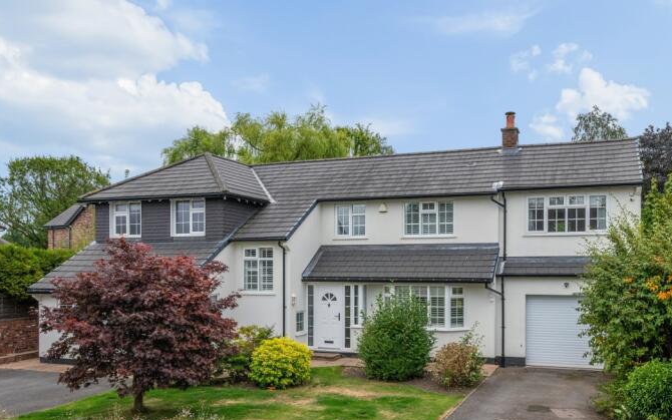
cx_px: 398
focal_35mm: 29
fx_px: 527
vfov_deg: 42.9
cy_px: 277
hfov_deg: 64.5
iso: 500
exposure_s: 1/500
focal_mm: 18.5
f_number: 10
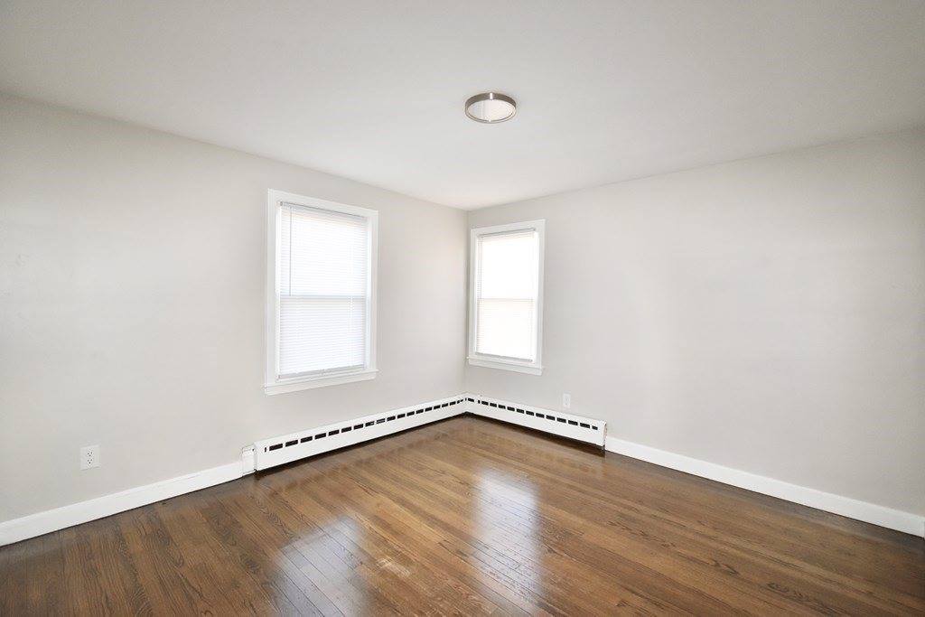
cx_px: 462
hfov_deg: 100.4
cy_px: 308
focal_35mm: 15
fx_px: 385
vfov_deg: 77.3
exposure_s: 1/125
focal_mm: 10
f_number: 4.5
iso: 1100
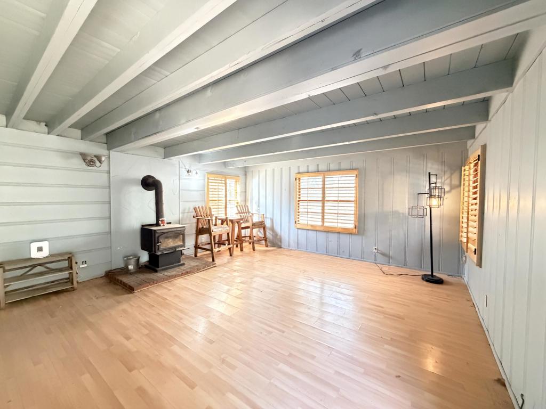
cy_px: 204
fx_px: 221
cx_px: 273
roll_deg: +0.0
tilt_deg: -2.6
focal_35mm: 14
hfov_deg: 102.1
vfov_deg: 85.7
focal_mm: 2.22
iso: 1600
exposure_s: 1/40
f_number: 2.2
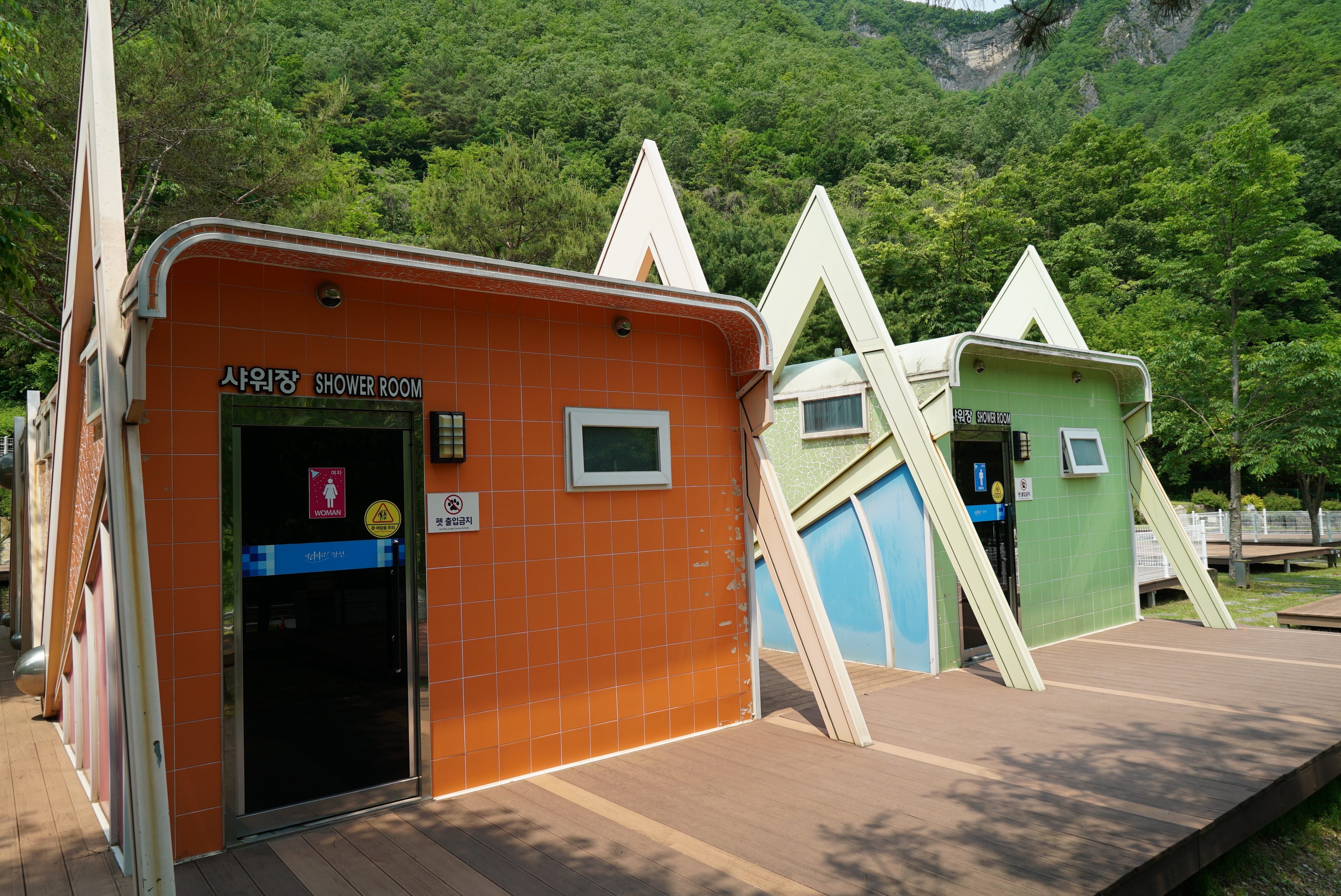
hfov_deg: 73.7
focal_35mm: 24
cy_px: 448
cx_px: 670
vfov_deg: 53.2
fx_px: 894
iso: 200
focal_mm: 24
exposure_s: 1/200
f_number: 10
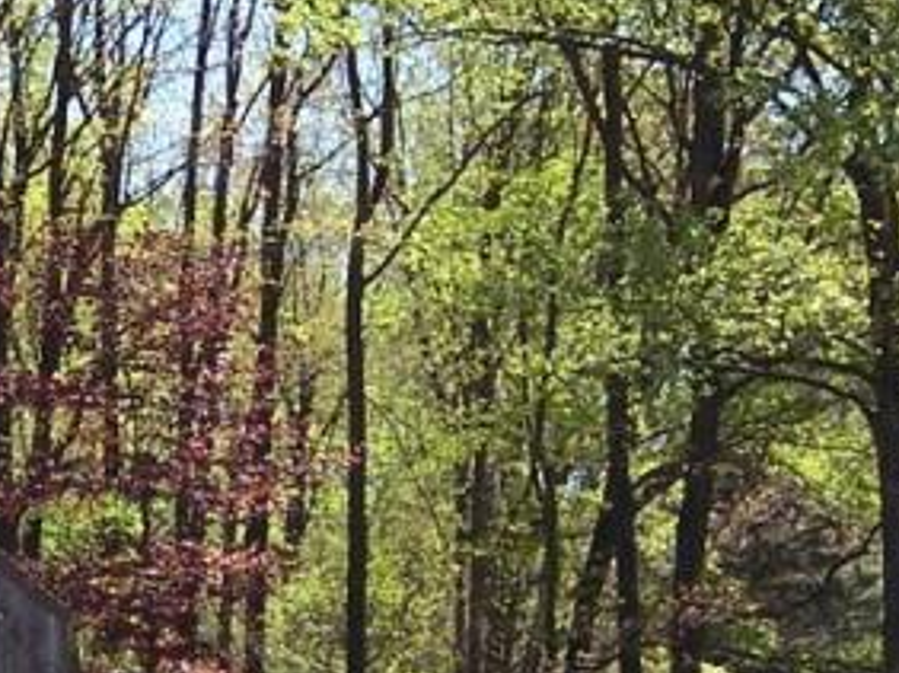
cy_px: 679
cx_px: 156
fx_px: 5657
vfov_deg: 6.8
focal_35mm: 218
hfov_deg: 9.1
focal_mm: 10
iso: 80
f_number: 4.8
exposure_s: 1/250
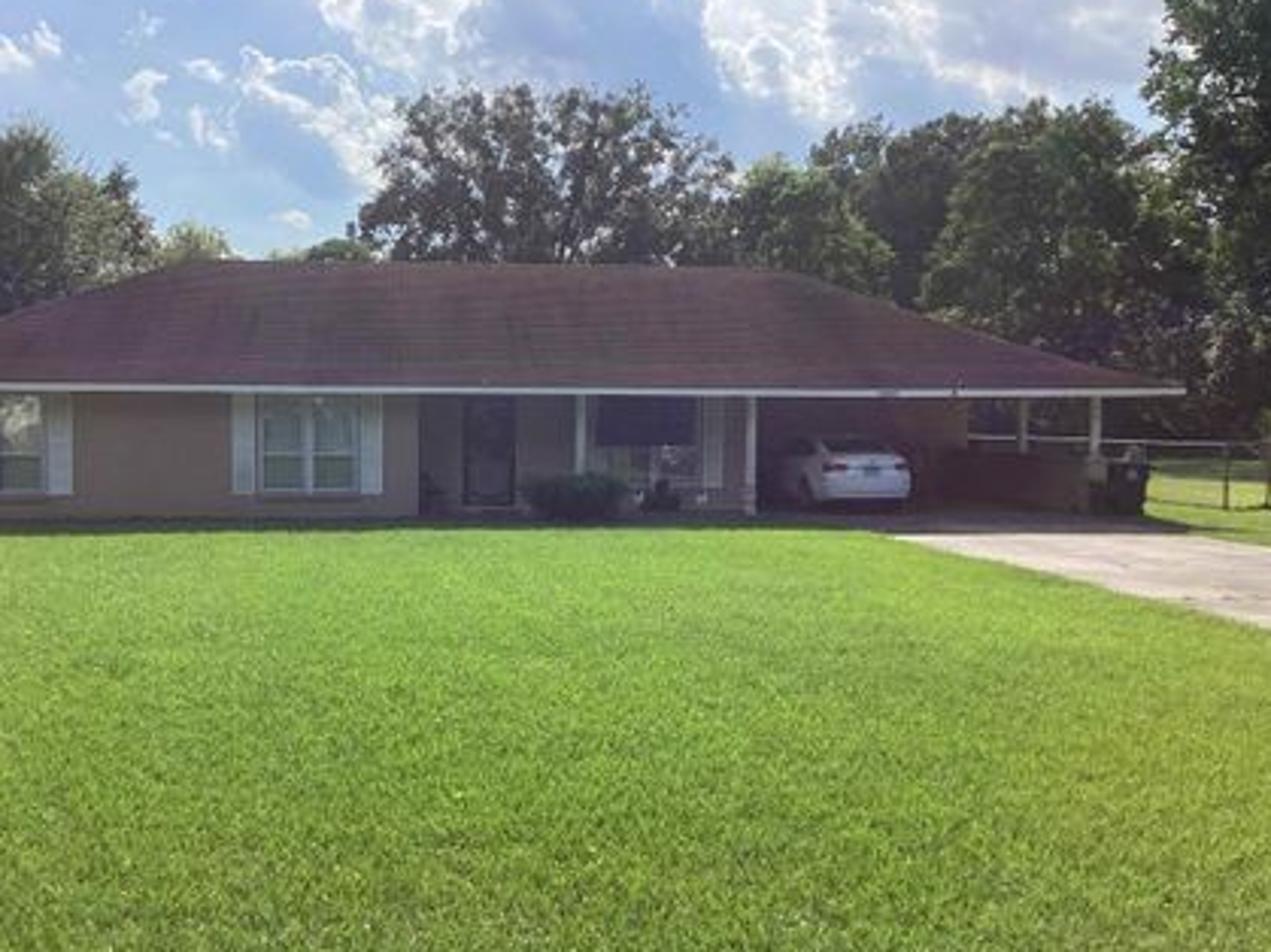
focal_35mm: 37
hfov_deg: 50.0
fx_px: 1358
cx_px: 537
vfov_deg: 38.6
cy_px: 478
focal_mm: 3.3
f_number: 2.4
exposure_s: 1/1773
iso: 25
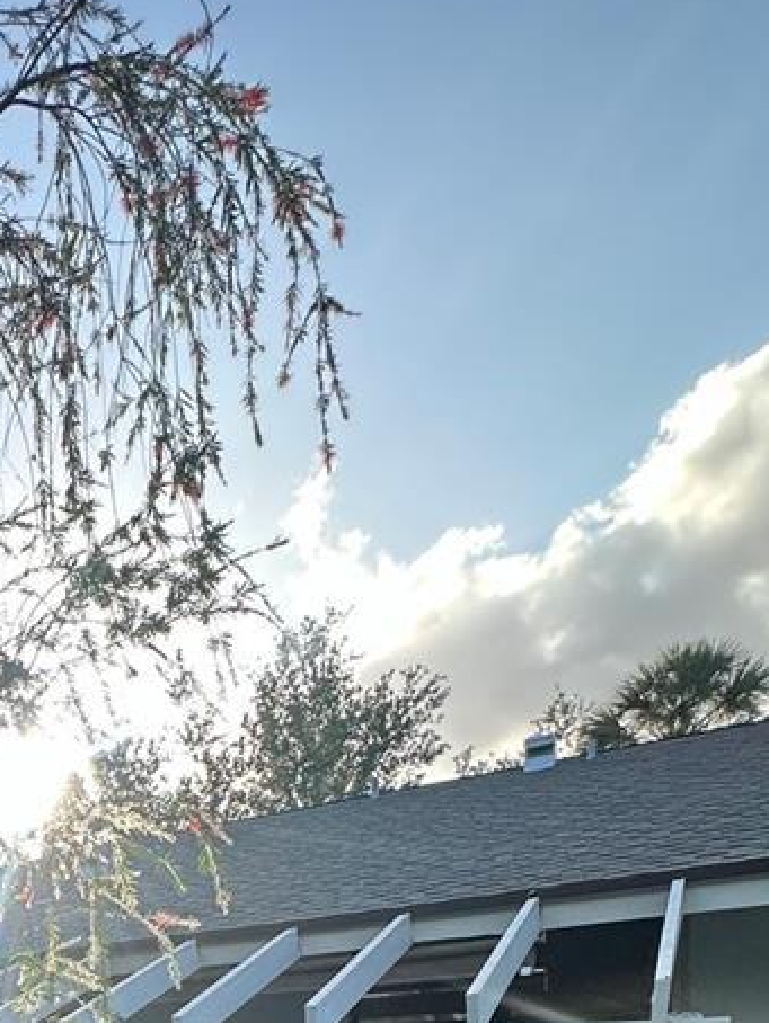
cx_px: -83
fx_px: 1095
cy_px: 1210
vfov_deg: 38.2
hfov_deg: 33.5
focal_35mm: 37
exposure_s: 1/449
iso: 40
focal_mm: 2.22
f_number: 2.2
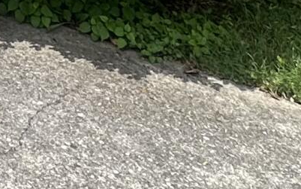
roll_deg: +1.7
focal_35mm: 111
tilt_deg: +3.2
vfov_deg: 9.1
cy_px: -410
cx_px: -336
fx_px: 911
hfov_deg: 14.7
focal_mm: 2.22
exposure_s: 1/818
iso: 40
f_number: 2.2
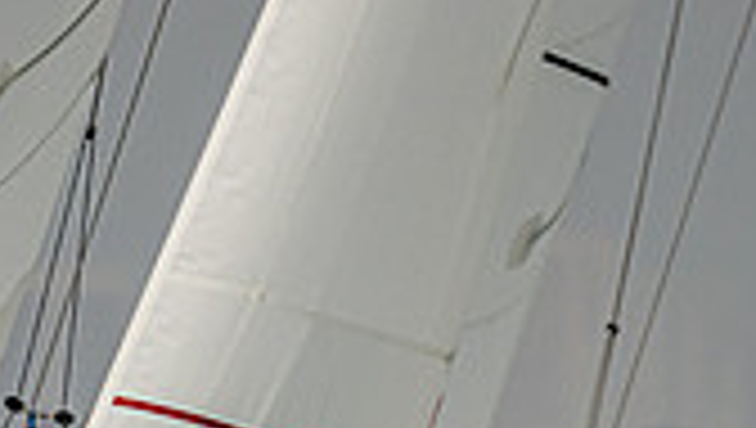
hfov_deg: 1.1
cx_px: -36
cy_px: 716
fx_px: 39441
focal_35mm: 1965
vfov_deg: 0.6
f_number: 5.6
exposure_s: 1/4000
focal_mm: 400
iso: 360
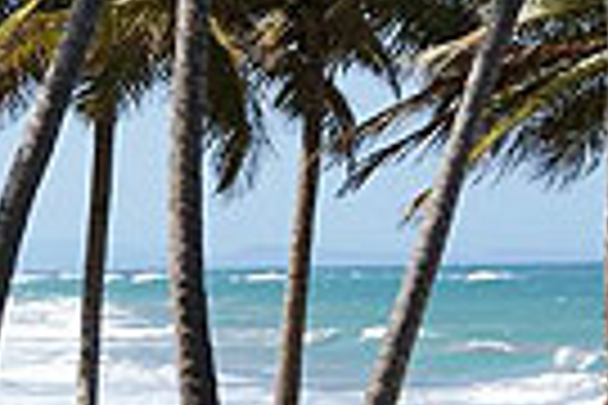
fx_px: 5928
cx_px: -248
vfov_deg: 3.9
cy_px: 74
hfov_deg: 5.8
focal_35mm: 351
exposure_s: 1/160
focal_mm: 70
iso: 100
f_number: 10
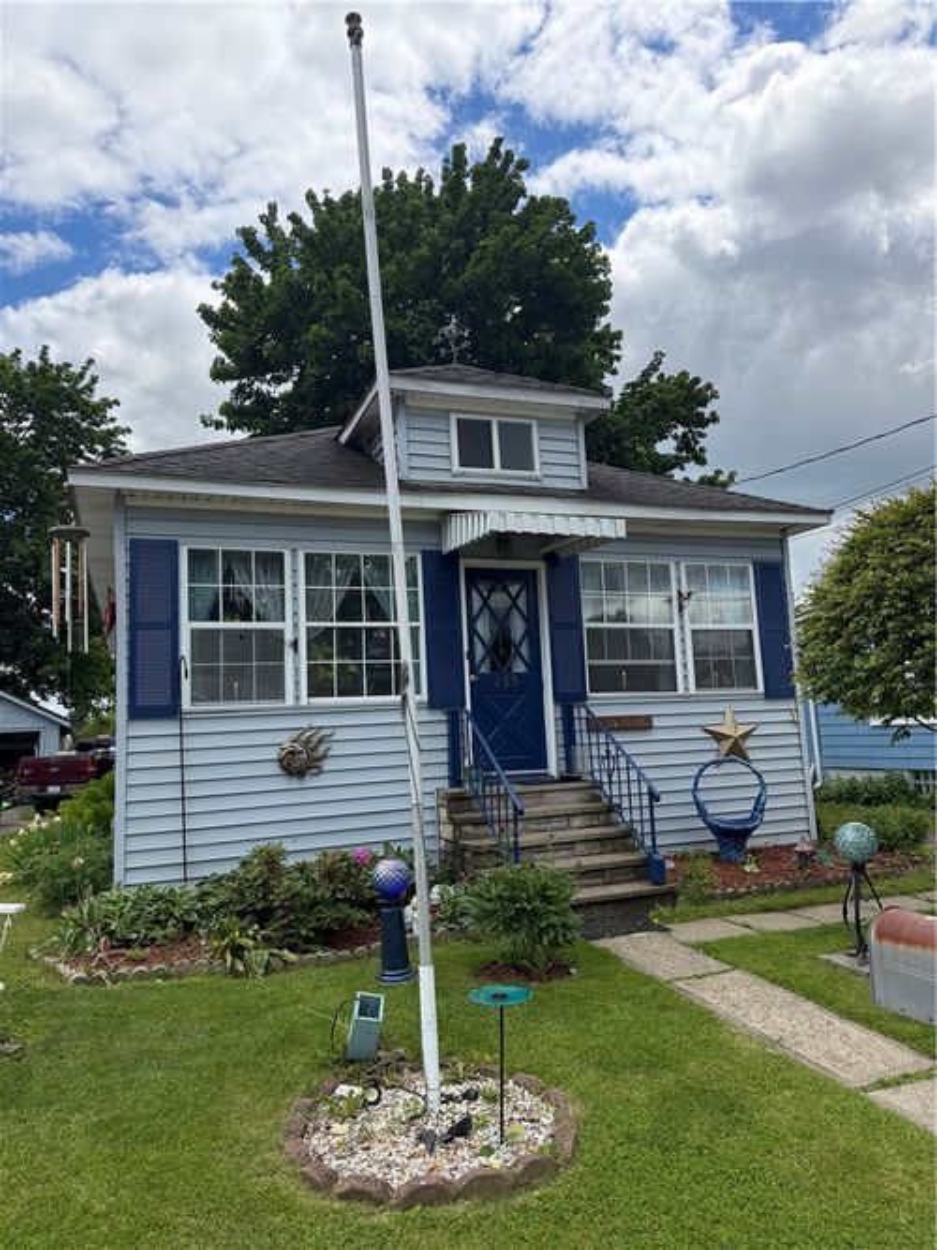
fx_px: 866
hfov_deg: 56.8
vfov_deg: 71.6
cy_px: 625
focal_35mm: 24
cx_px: 468
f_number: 1.78
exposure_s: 1/4673
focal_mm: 6.76
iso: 100
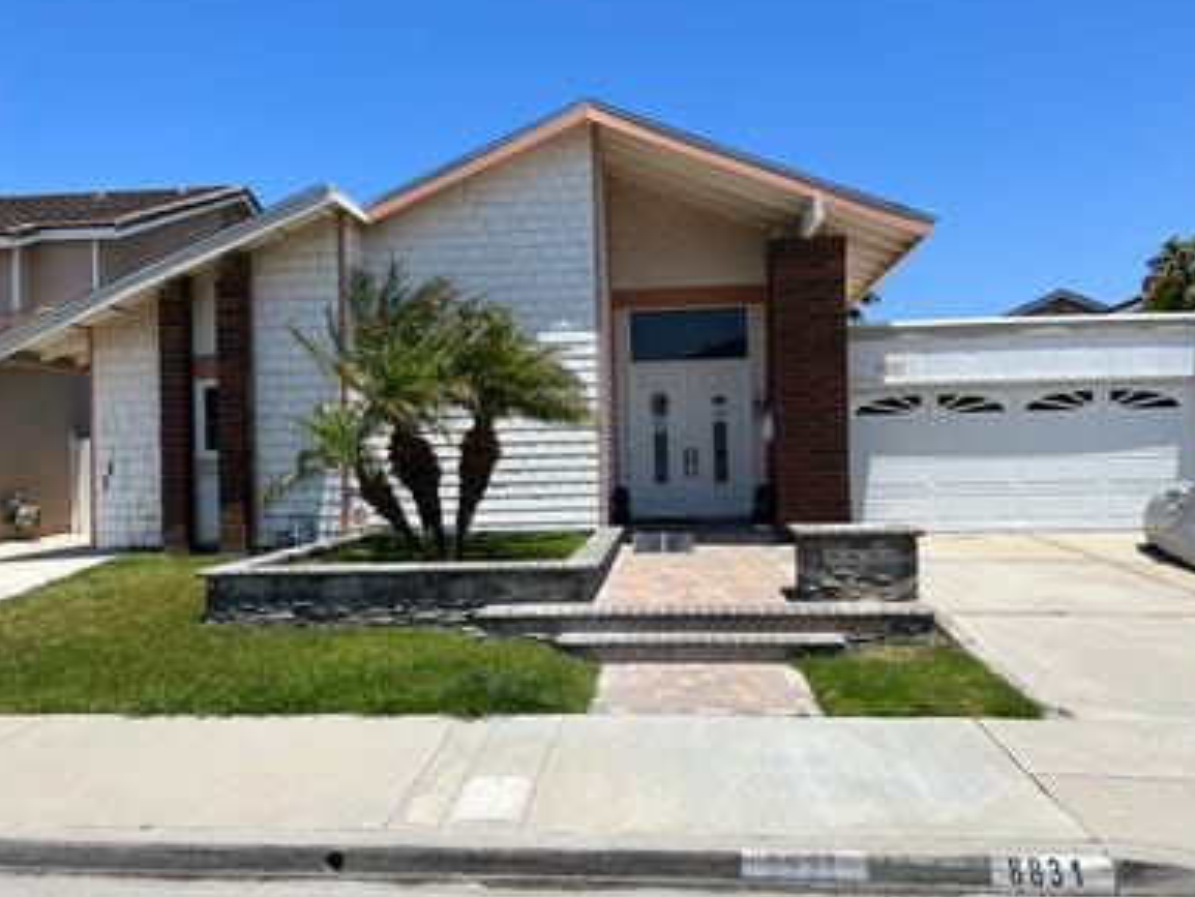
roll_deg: +0.9
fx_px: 932
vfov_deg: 51.4
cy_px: 444
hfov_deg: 65.3
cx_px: 611
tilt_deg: +0.2
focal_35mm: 27
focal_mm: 5.7
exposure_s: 1/5076
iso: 50
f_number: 1.5
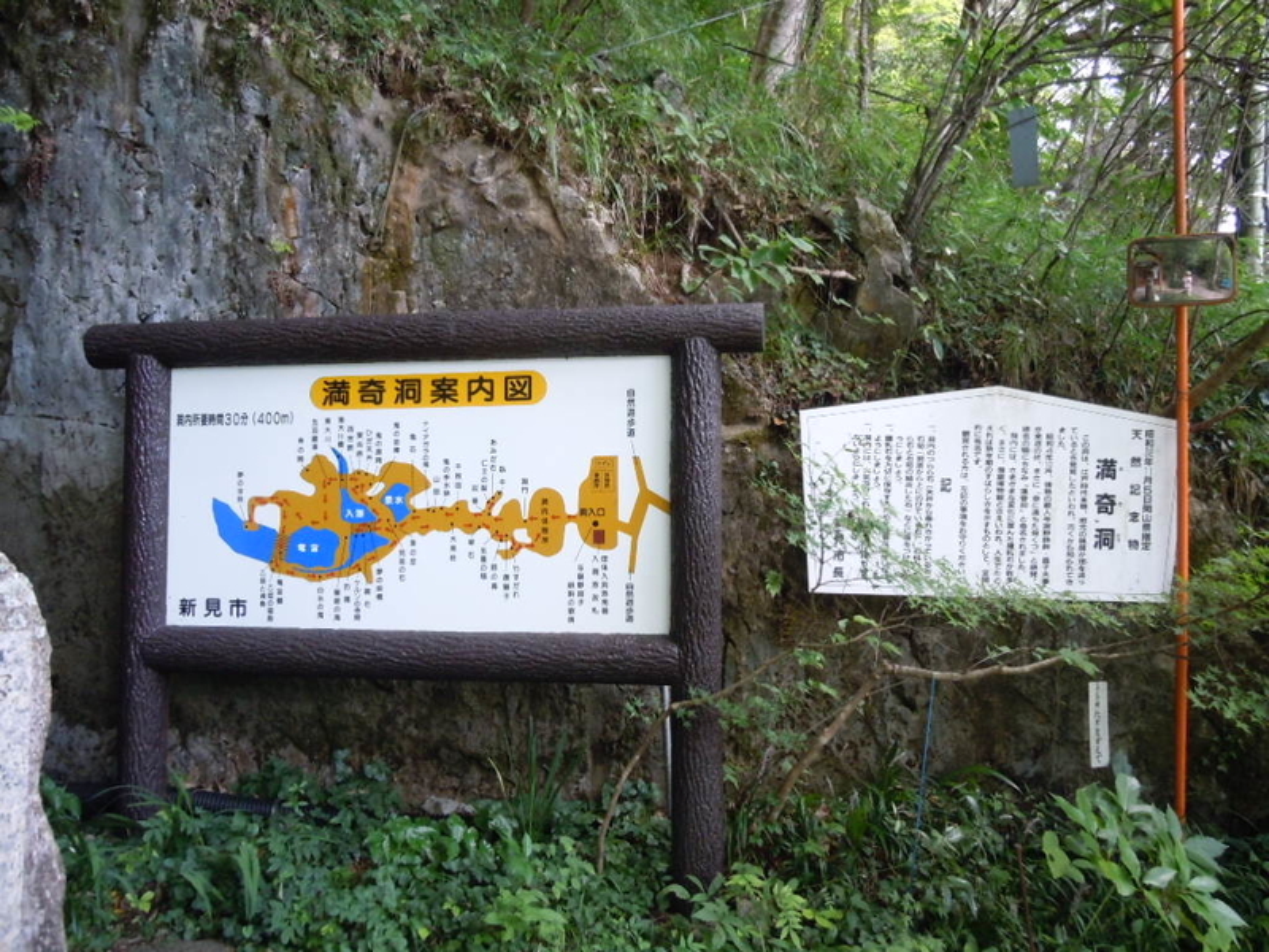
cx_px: 634
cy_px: 476
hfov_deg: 55.4
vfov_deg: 42.9
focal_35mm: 33
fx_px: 1210
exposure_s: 1/60
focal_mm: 5.9
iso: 400
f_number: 4
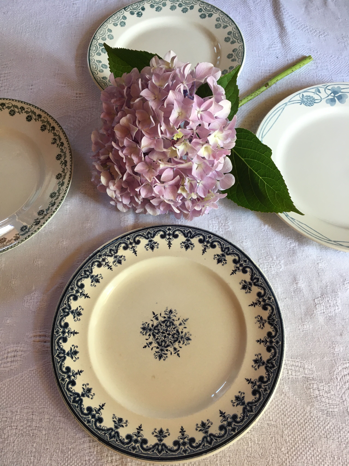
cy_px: 233
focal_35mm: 29
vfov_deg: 61.7
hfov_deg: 48.2
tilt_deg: -65.6
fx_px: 390
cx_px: 174
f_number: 2.2
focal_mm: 4.15
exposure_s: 1/33
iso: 50
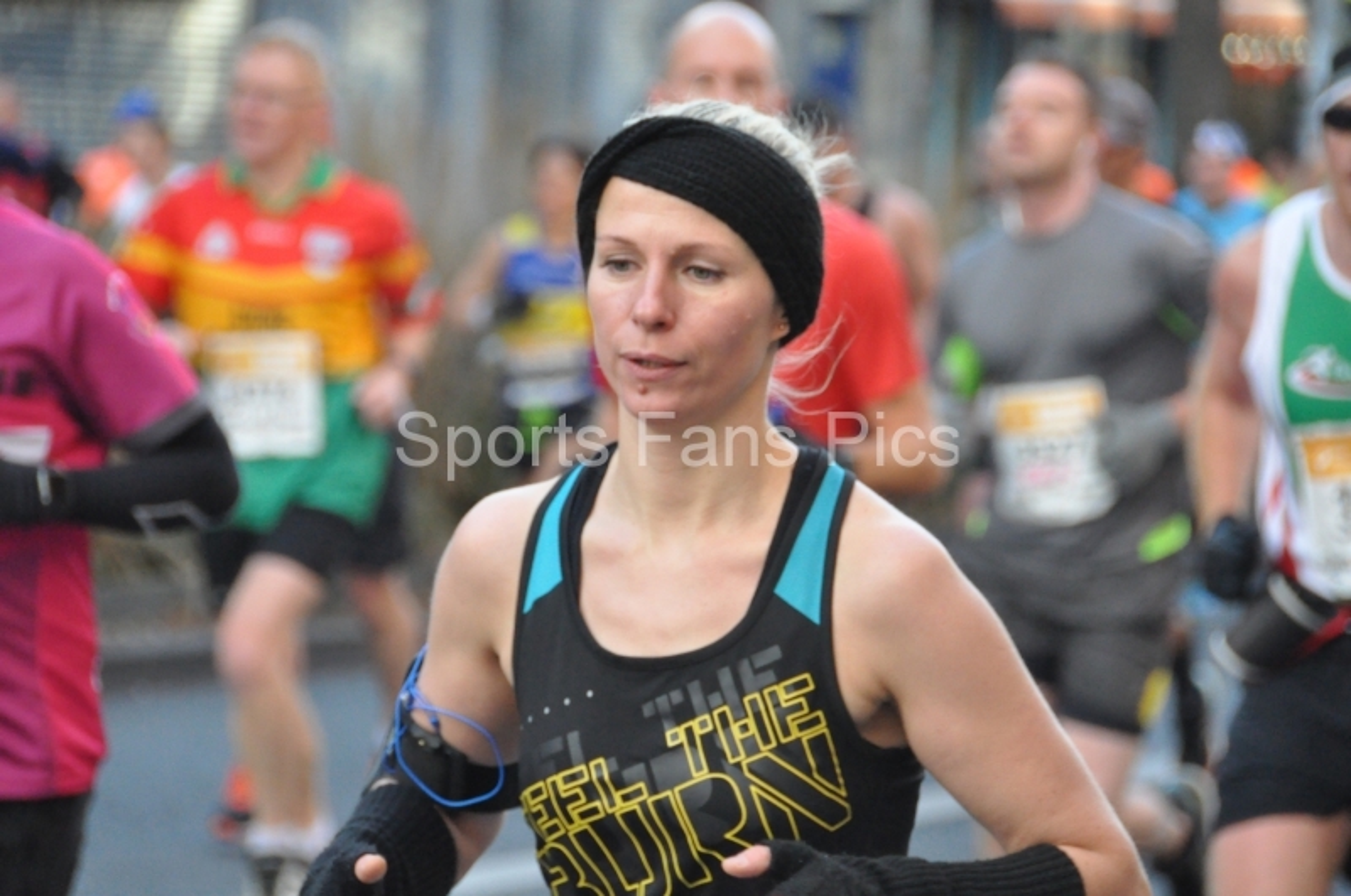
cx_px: 676
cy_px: 448
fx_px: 8432
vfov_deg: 6.1
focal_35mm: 225
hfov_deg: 9.2
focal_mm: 150
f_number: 5.6
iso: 2800
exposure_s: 1/640
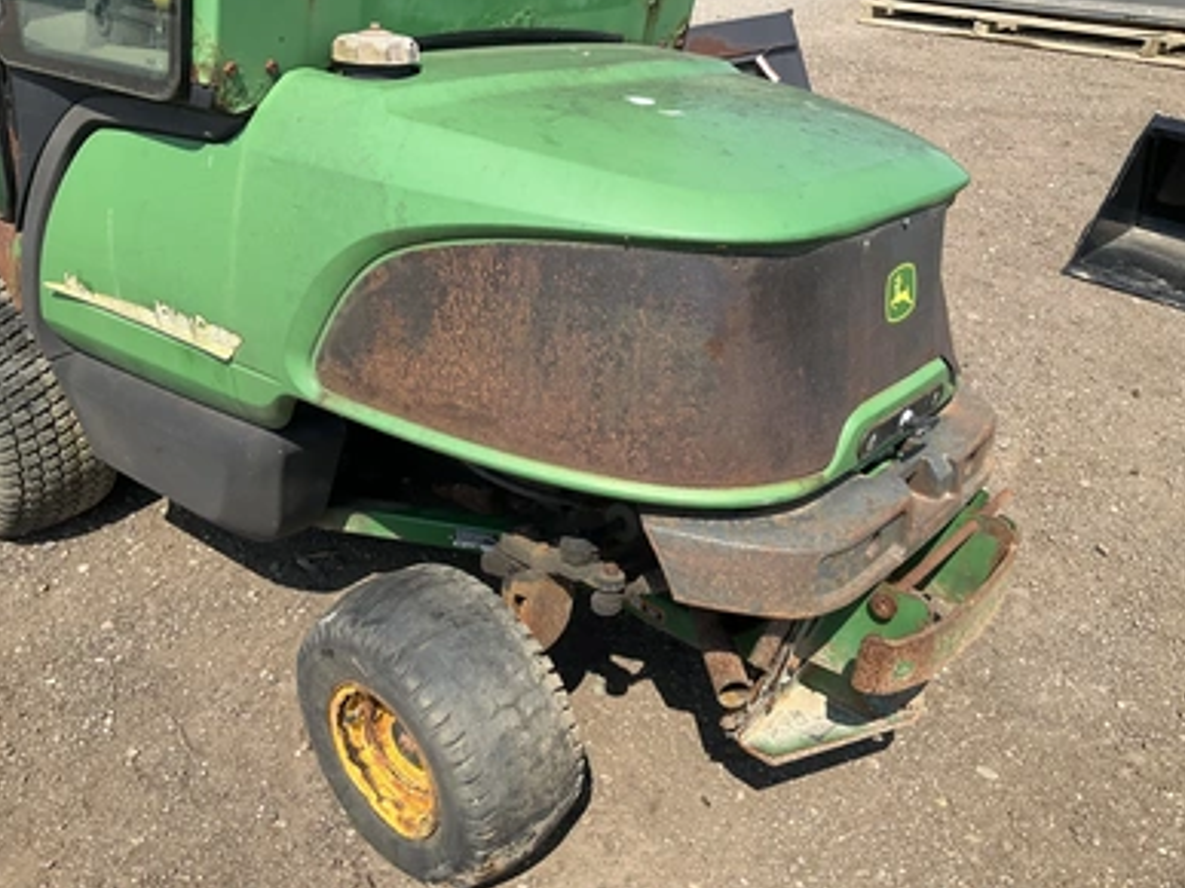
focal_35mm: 30
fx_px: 1027
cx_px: 579
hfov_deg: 60.0
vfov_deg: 46.8
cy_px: 435
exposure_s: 1/1221
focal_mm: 3
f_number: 1.8
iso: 25
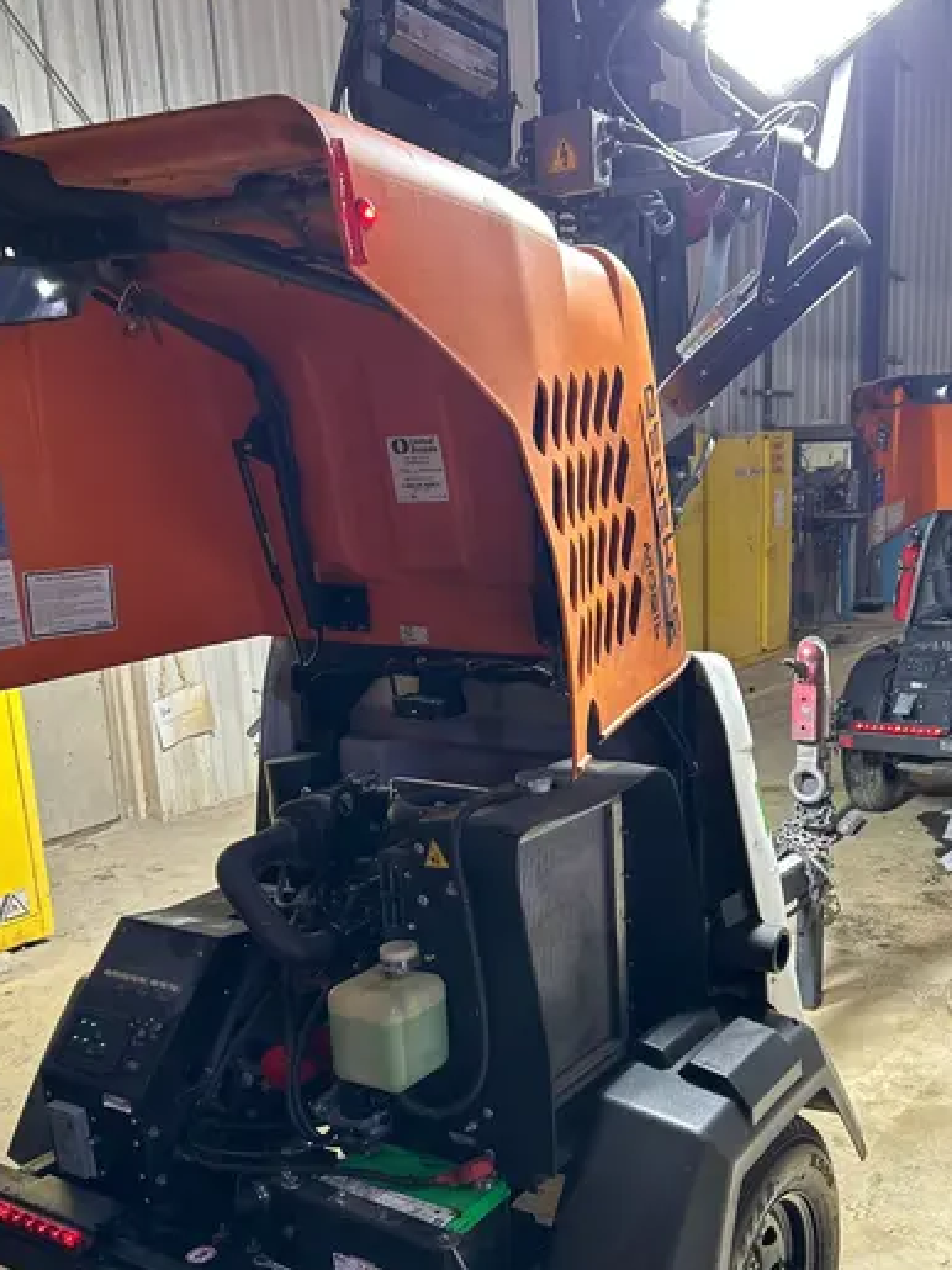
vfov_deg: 49.6
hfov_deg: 38.4
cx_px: 604
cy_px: 795
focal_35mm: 37
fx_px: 1357
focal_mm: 5.7
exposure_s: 1/120
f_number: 1.5
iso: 80
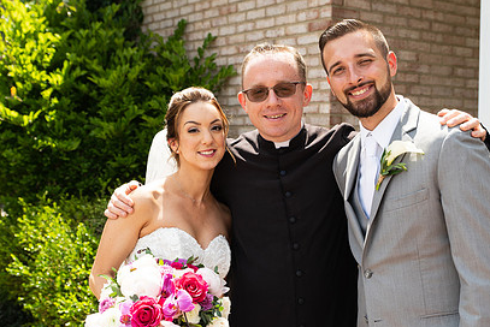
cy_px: 163
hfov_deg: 35.0
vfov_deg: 23.8
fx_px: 776
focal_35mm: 57
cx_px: 279
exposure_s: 1/400
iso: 125
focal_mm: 40
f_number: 4
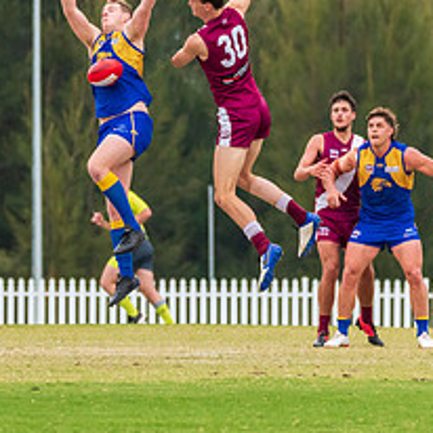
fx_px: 11364
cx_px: 183
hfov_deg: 2.2
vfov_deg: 2.2
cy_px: 159
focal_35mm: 803
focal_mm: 300
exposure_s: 1/1250
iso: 1000
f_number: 5.6
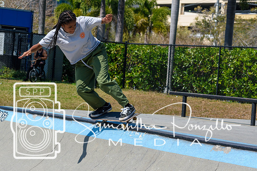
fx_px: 964
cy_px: 86
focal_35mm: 135
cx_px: 128
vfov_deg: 10.2
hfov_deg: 15.2
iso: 200
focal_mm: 90
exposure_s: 1/1000
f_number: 8
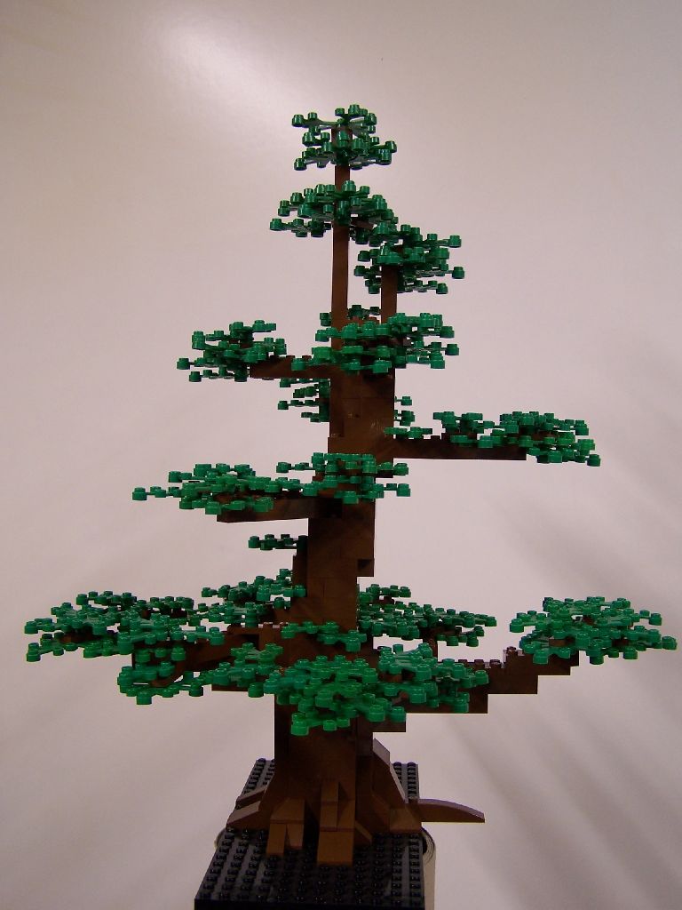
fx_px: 998
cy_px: 455
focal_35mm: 38
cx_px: 341
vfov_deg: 49.0
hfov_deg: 37.7
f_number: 2.8
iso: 80
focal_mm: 6.3
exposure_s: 1/8
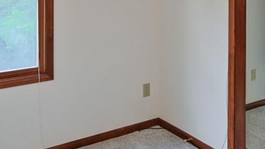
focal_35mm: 52
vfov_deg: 21.5
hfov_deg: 39.8
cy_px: -28
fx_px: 365
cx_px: 148
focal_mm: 14
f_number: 4
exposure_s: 1/60
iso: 560
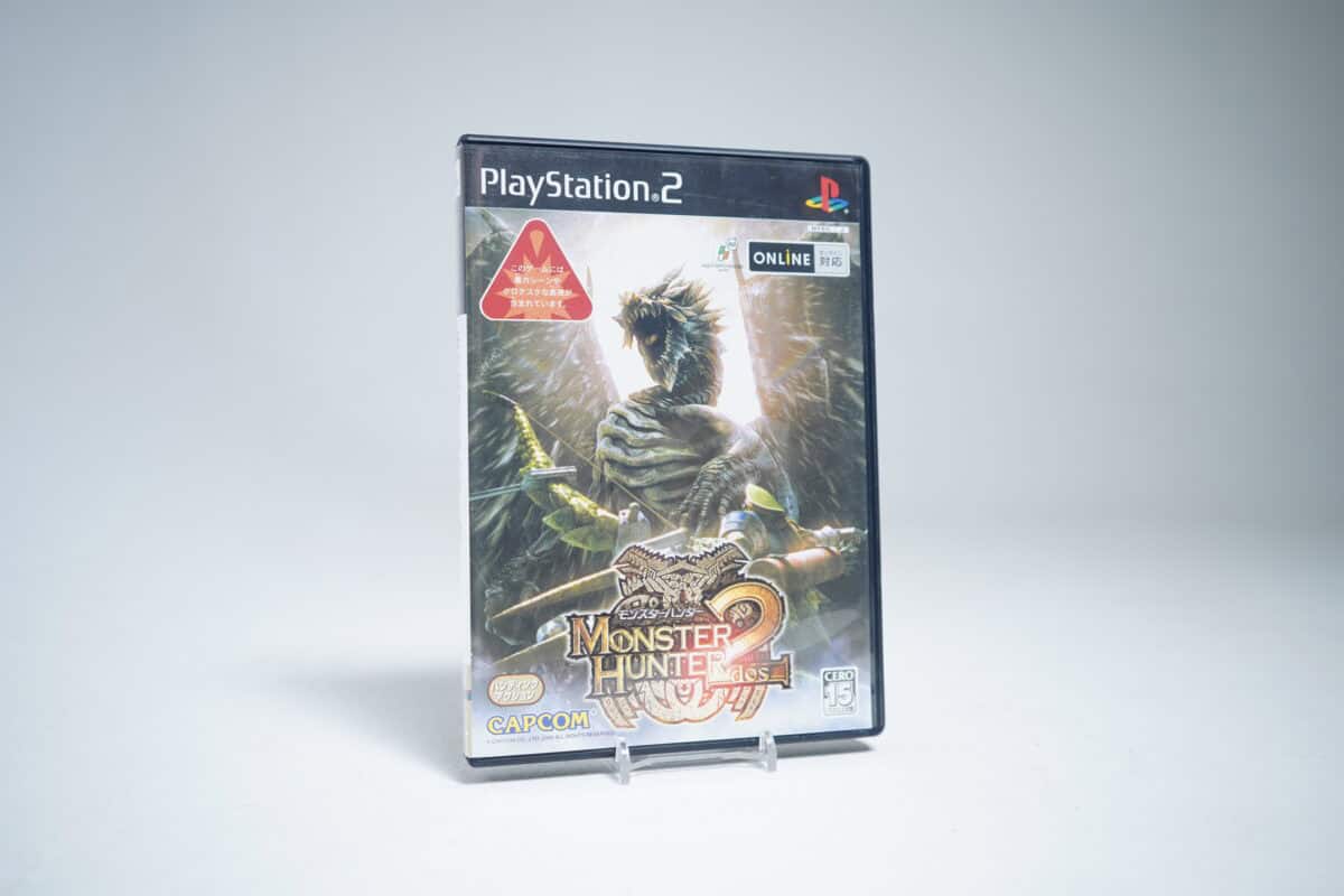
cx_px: 672
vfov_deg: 41.1
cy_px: 448
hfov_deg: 58.7
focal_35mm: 32
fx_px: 1195
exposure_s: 1/30
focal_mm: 32
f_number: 4
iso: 400
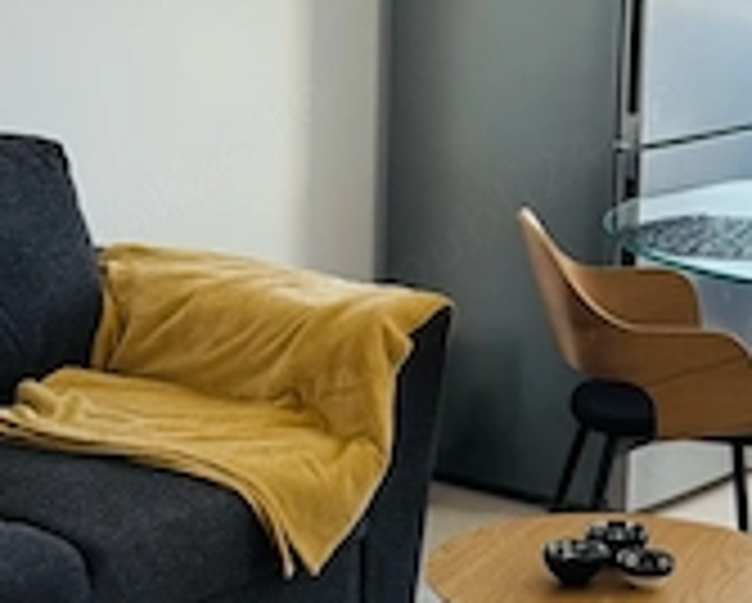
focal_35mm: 112
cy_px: 243
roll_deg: -2.7
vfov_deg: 13.8
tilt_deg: -11.6
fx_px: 2496
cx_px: 621
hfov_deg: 17.0
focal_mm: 6.76
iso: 100
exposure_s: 1/68
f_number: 1.78
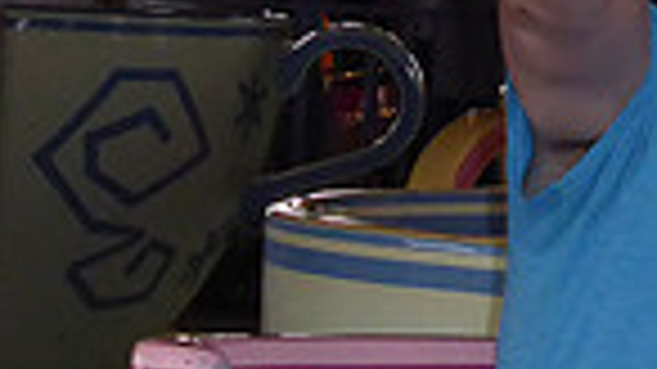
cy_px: 340
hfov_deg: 6.2
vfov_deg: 3.5
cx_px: 1004
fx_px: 5973
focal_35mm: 343
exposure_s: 1/250
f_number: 5.1
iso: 500
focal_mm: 14.2
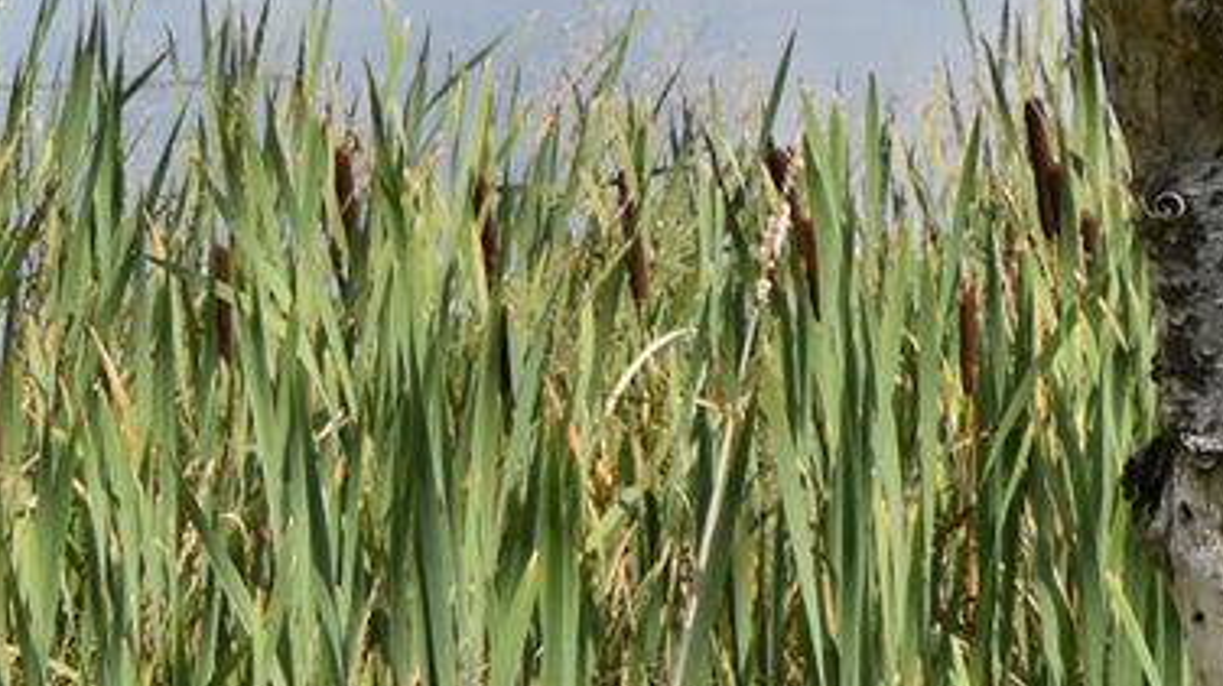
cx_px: 2332
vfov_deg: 2.9
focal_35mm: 419
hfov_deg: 5.1
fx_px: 13565
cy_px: -618
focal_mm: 55
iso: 200
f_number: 10
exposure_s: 1/400
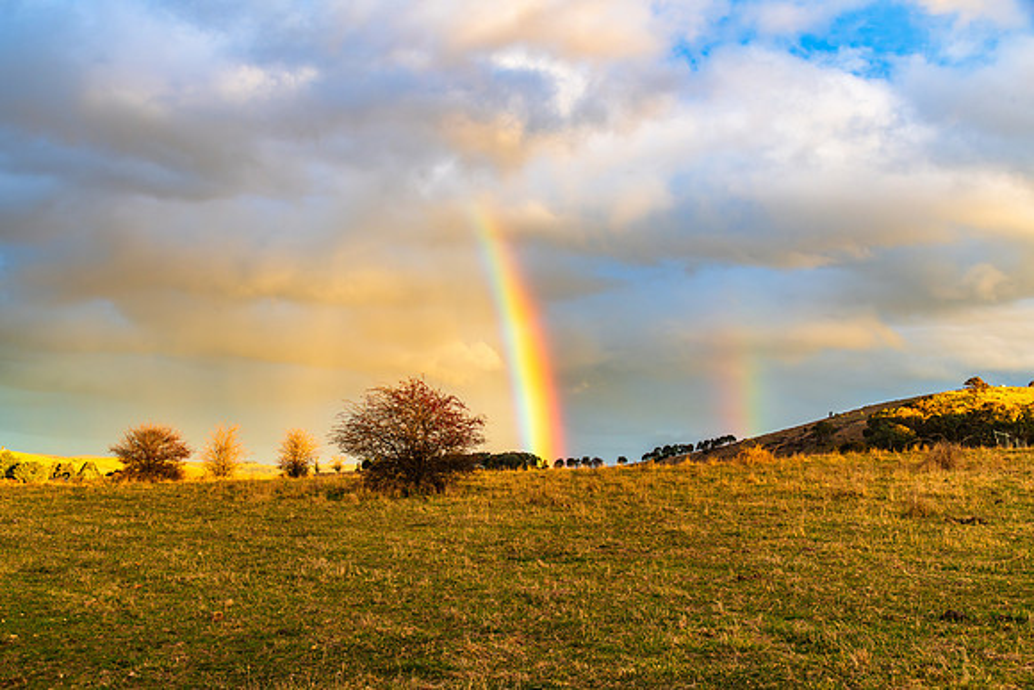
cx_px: 517
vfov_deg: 35.1
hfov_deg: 50.7
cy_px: 345
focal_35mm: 38
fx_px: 1092
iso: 200
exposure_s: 1/50
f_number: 9
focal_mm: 38
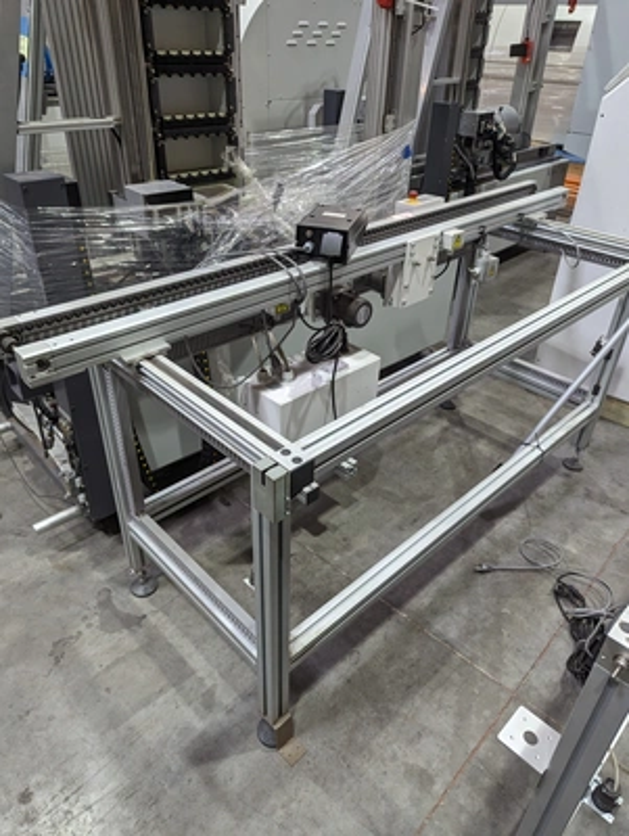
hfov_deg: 56.9
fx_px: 580
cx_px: 314
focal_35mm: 24
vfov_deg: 71.5
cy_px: 418
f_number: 1.85
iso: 389
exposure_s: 1/115
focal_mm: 6.81
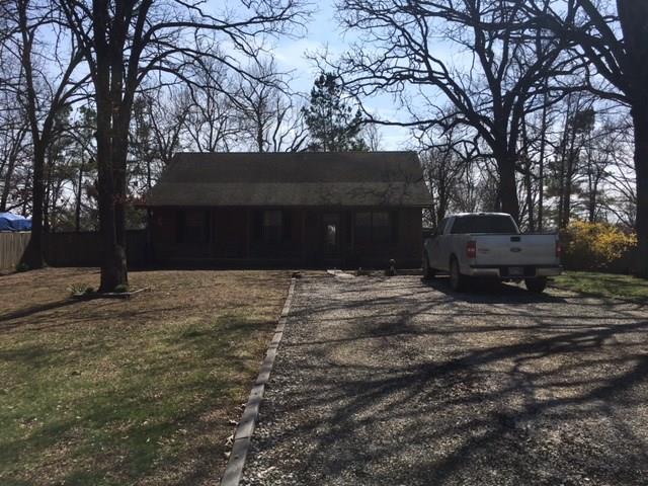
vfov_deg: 48.2
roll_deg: -0.2
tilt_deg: +0.3
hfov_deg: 61.7
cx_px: 324
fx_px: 543
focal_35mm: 29
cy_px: 243
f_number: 2.2
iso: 25
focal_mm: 4.15
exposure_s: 1/2404
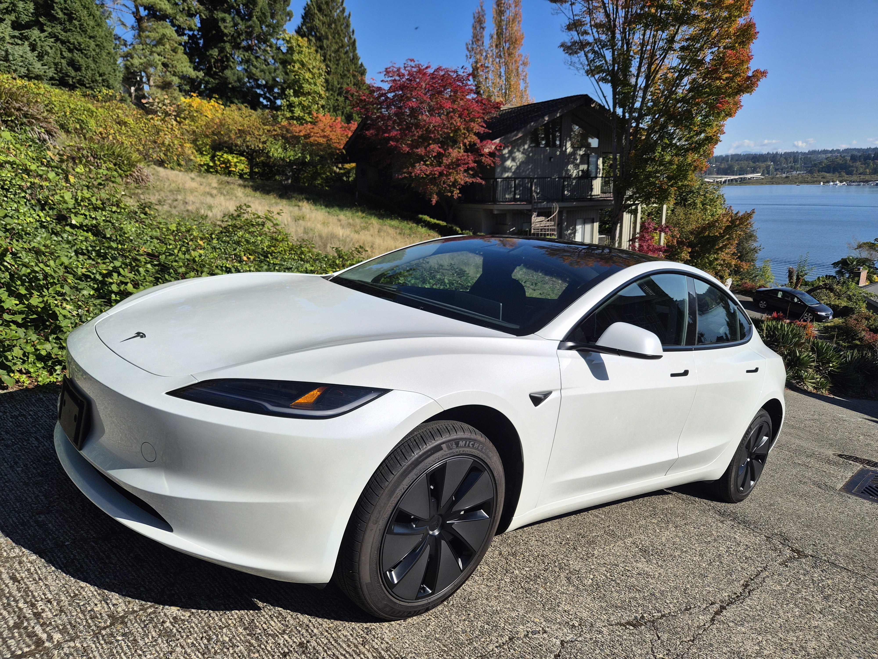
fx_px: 583
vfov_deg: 58.9
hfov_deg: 73.9
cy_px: 330
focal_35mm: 23
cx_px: 439
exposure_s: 1/7696
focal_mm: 5.4
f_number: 1.8
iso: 64
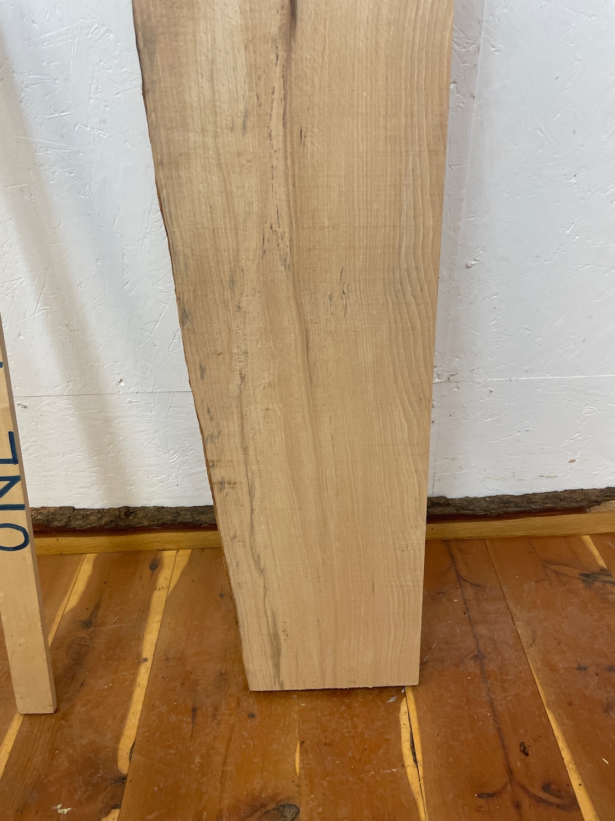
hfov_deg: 53.1
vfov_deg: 67.3
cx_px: 308
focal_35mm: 26
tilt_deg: -32.4
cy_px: 410
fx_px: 616
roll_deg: +1.4
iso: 125
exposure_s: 1/100
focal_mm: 4.2
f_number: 1.6
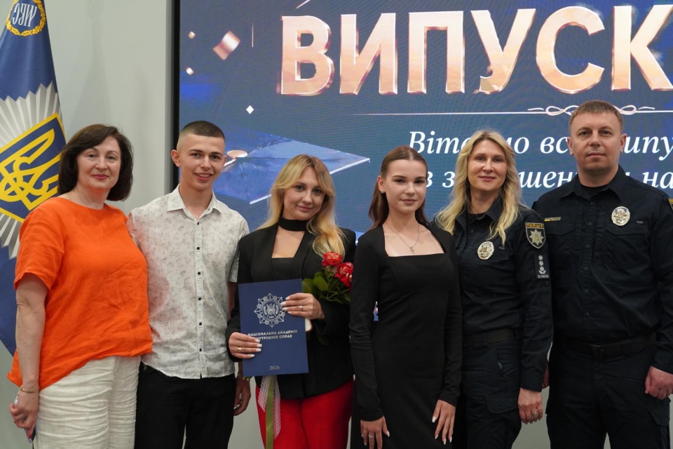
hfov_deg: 41.1
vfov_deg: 28.1
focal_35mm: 48
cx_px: 336
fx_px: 897
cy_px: 224
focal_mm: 48
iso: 3200
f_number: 4
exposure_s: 1/160
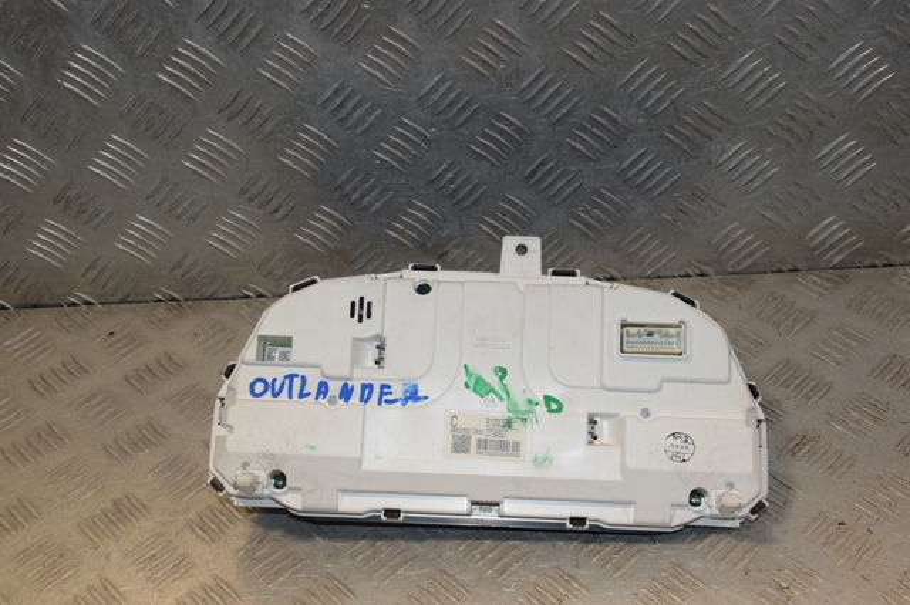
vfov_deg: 26.5
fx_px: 1288
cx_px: 455
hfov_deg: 38.9
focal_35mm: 51
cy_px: 302
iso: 800
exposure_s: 1/200
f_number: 10
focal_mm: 34
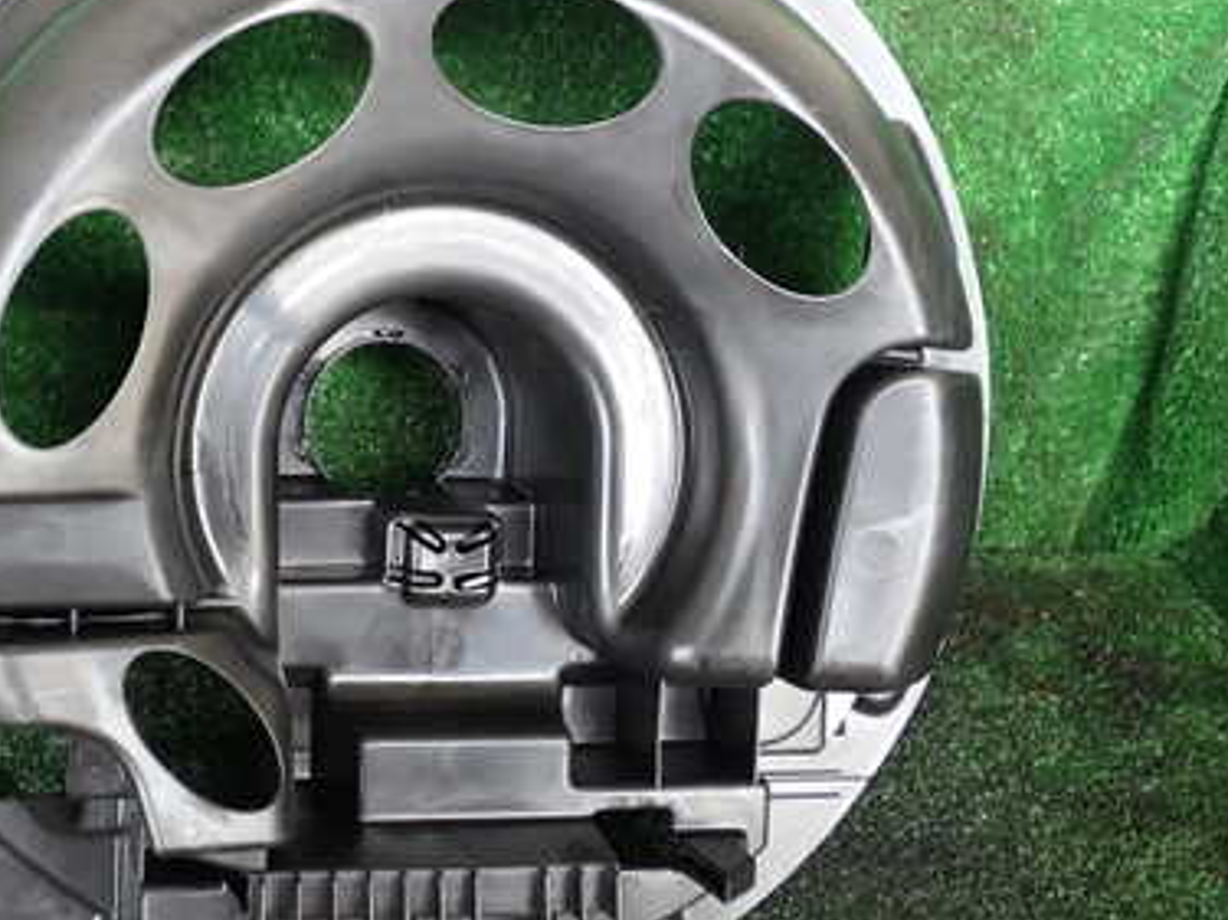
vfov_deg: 30.2
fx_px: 1702
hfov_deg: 38.8
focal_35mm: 48
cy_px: 377
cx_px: 341
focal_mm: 5.4
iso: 200
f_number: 2.3
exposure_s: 1/60
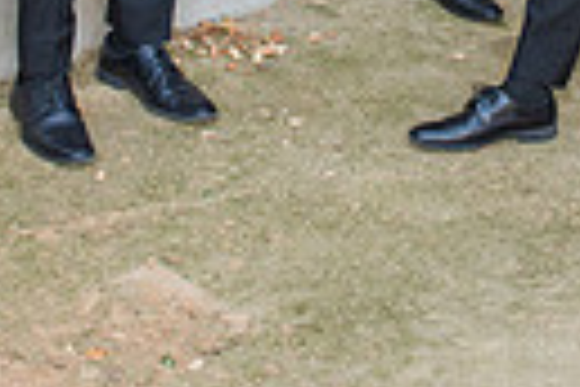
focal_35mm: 108
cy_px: -317
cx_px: 454
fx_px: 1740
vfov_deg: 11.7
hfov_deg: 18.8
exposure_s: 1/200
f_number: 4.5
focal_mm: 24
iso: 640
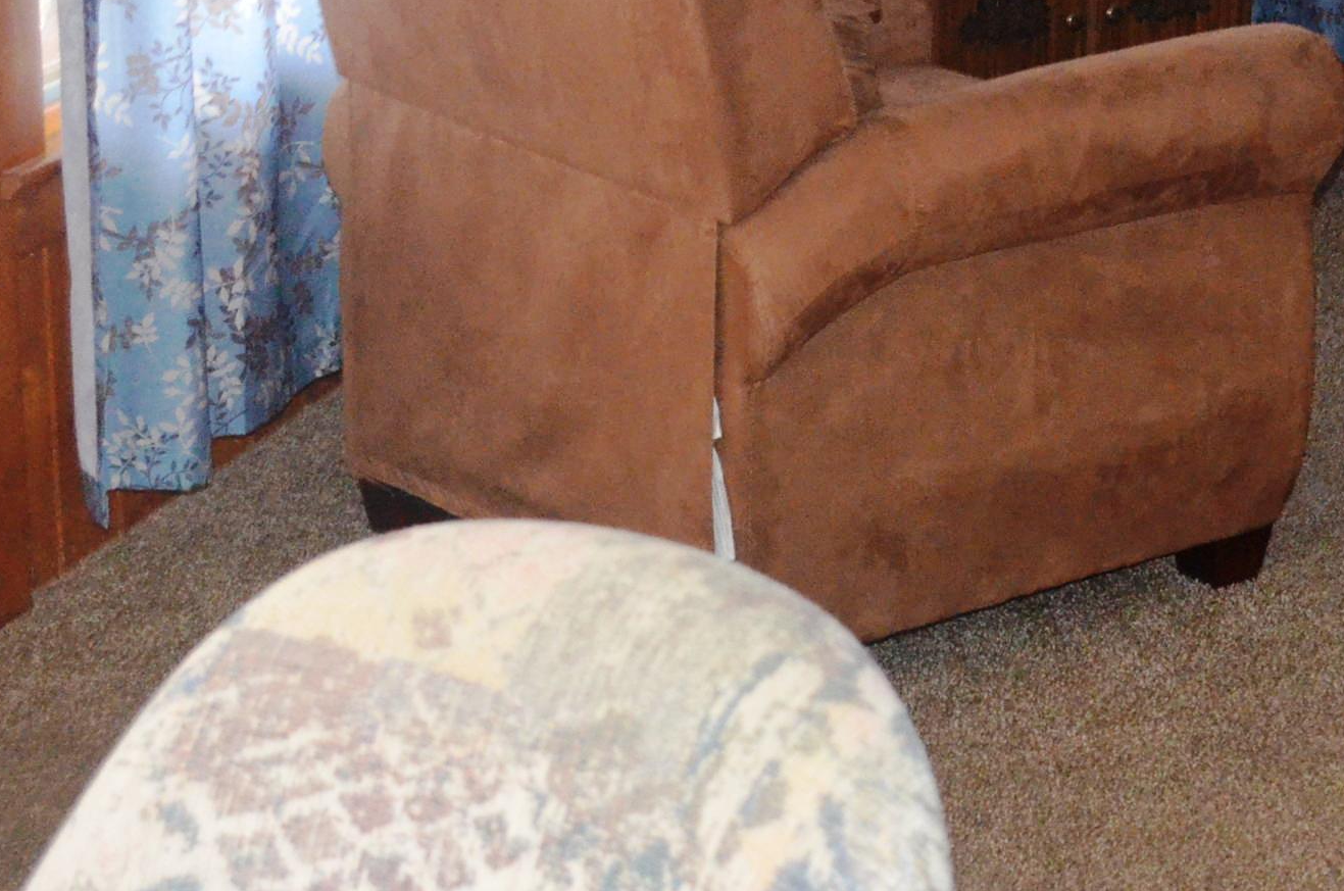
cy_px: -63
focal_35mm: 101
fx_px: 3764
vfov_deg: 13.3
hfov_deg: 20.1
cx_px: 981
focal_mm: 24
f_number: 4
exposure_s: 1/60
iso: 3200
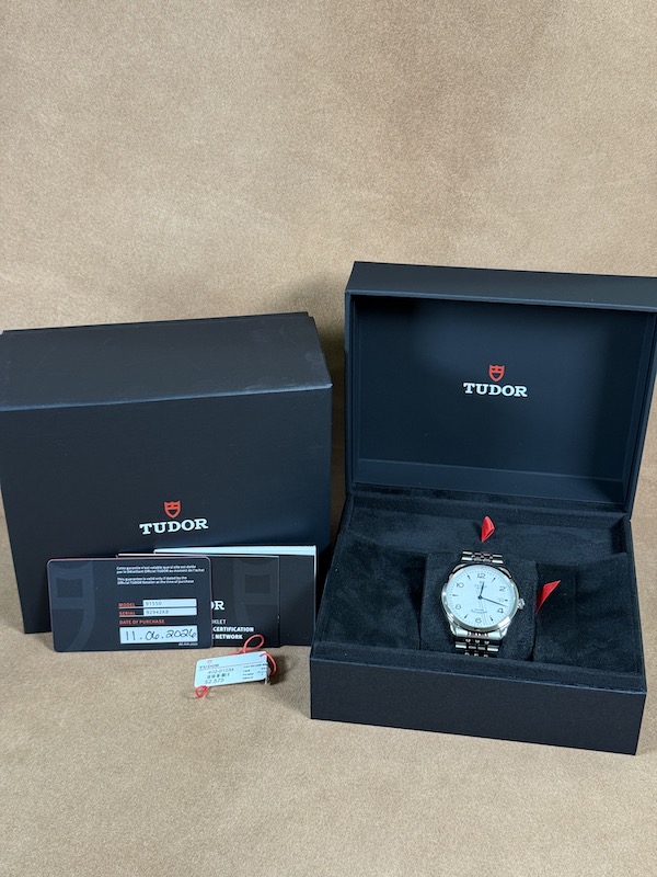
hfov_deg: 30.3
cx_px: 328
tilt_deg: -33.1
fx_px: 1215
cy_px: 438
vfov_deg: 39.7
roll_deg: -0.4
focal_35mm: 48
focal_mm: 6.76
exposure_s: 1/58
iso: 250
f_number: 1.78
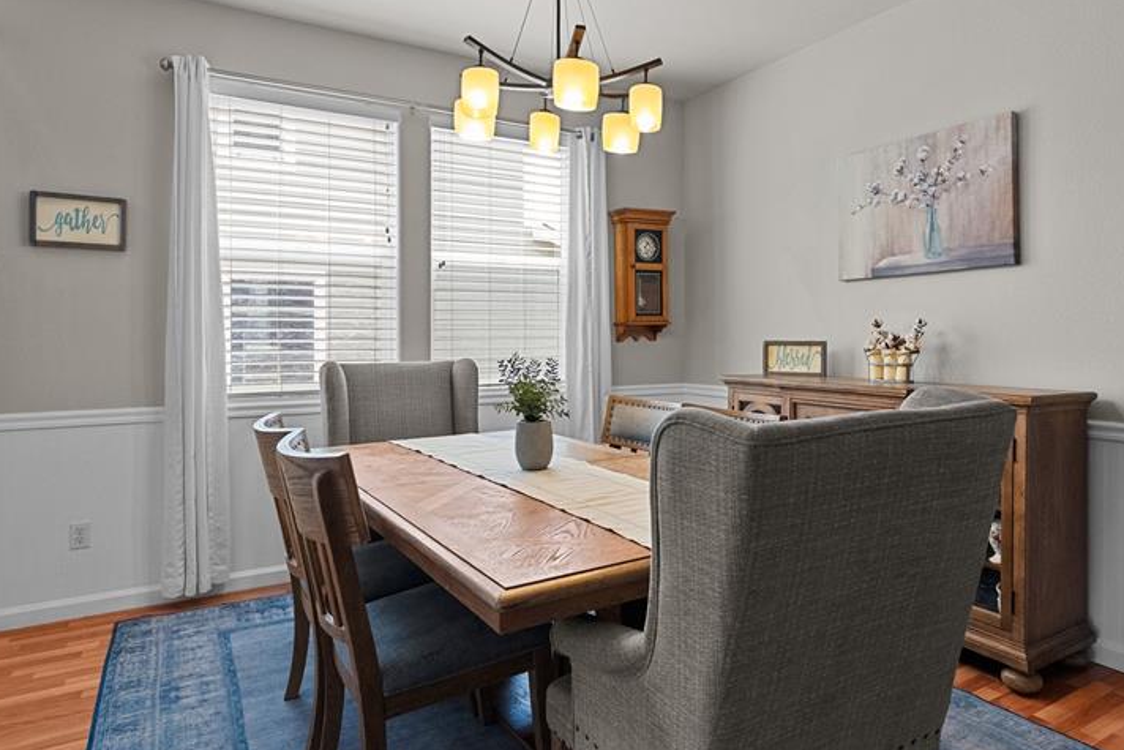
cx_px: 636
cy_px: 343
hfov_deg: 75.7
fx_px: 718
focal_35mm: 23
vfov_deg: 55.1
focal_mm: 16
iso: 2000
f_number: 8
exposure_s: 1/50
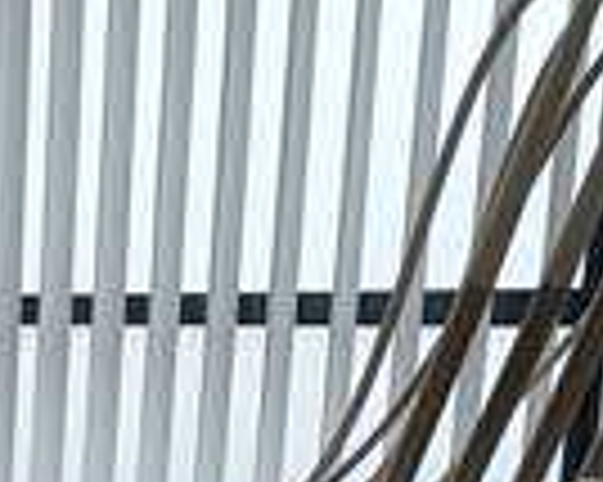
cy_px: 687
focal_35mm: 90
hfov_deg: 19.8
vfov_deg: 15.9
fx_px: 1605
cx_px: -144
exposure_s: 1/100
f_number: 1.65
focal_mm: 6.14
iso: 137
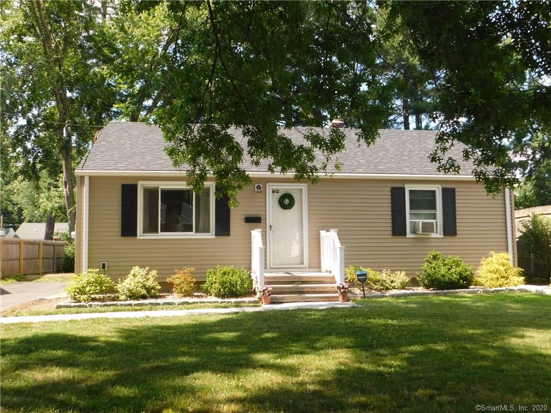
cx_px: 276
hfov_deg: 60.0
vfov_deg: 46.8
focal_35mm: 30
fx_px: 478
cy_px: 206
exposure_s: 1/1250
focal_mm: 5.3
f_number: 3.2
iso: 400
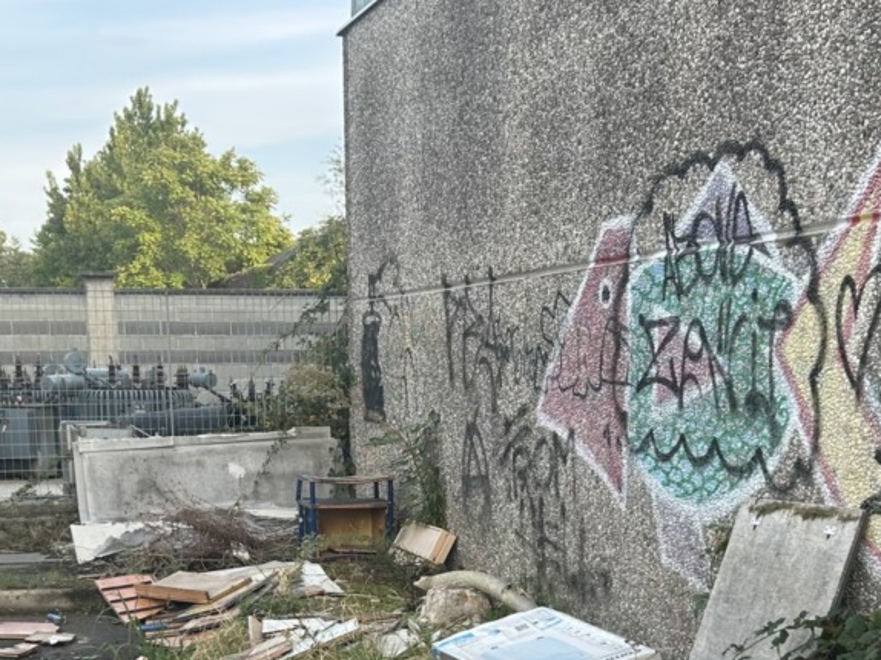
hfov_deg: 33.2
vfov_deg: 24.2
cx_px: 402
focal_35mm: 58
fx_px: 1476
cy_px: 637
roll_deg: +1.5
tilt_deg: -11.7
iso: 50
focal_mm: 5.7
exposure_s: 1/526
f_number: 1.5
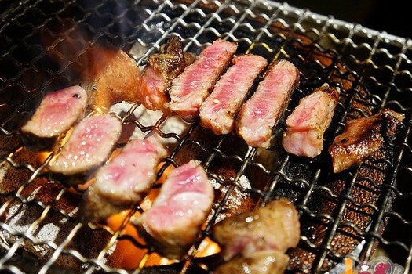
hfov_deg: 35.3
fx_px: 647
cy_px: 150
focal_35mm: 57
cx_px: 205
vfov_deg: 23.9
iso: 800
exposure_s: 1/60
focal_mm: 33
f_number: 4.5
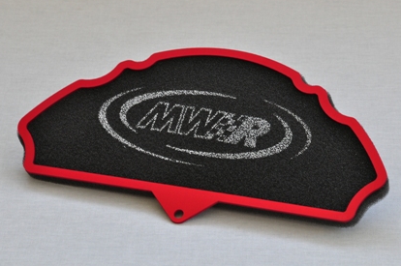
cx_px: 202
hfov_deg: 7.8
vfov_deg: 5.2
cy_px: 133
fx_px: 2937
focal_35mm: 264
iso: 800
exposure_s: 1/10
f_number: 20
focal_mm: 170
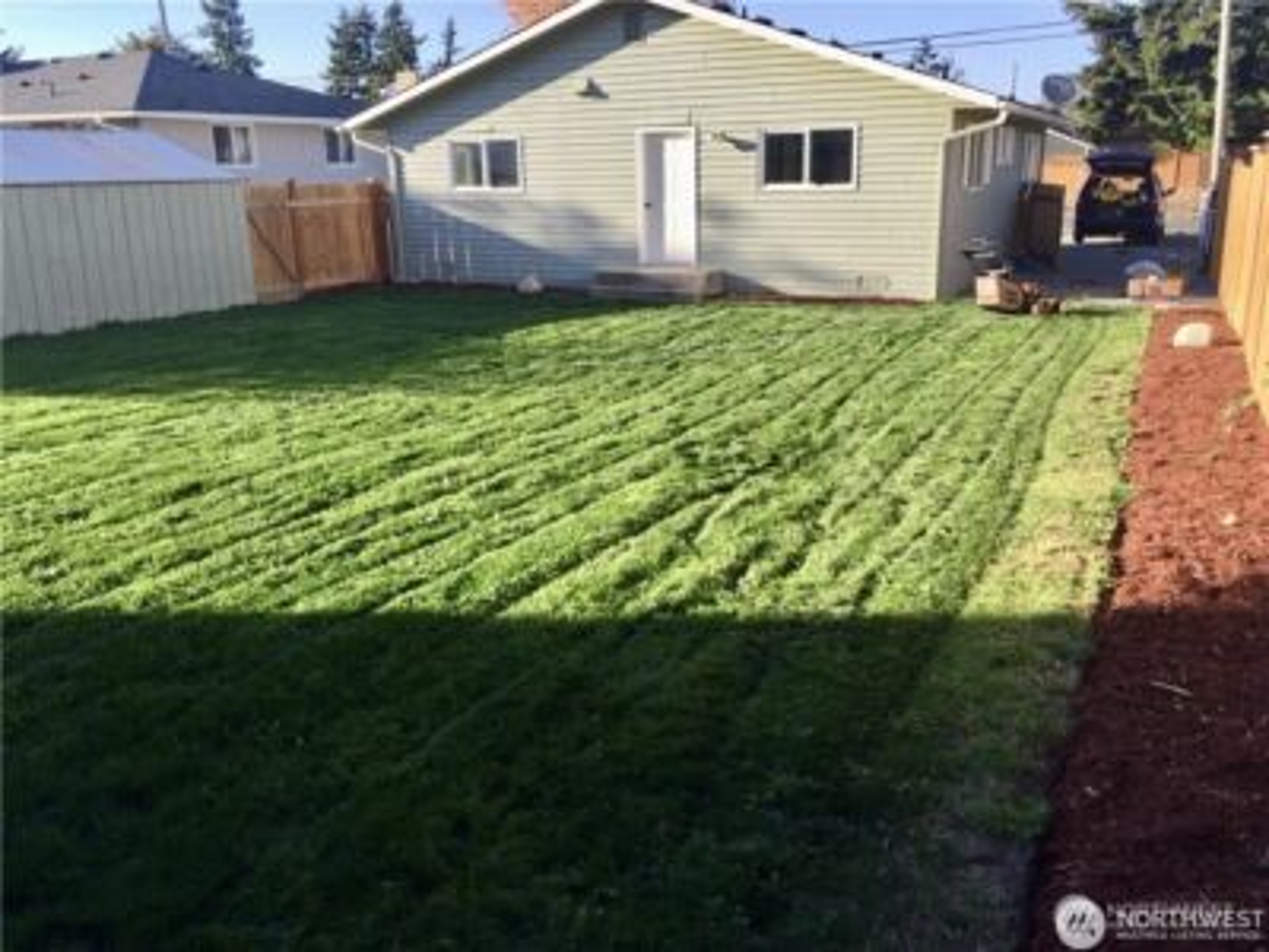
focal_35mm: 29
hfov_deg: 61.7
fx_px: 1063
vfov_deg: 48.2
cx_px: 634
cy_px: 476
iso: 32
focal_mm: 4.15
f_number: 2.2
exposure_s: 1/694
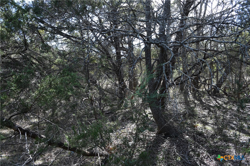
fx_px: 187
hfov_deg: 67.4
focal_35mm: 27
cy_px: 83
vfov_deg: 47.8
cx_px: 125
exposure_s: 1/160
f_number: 7.1
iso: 200
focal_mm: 18
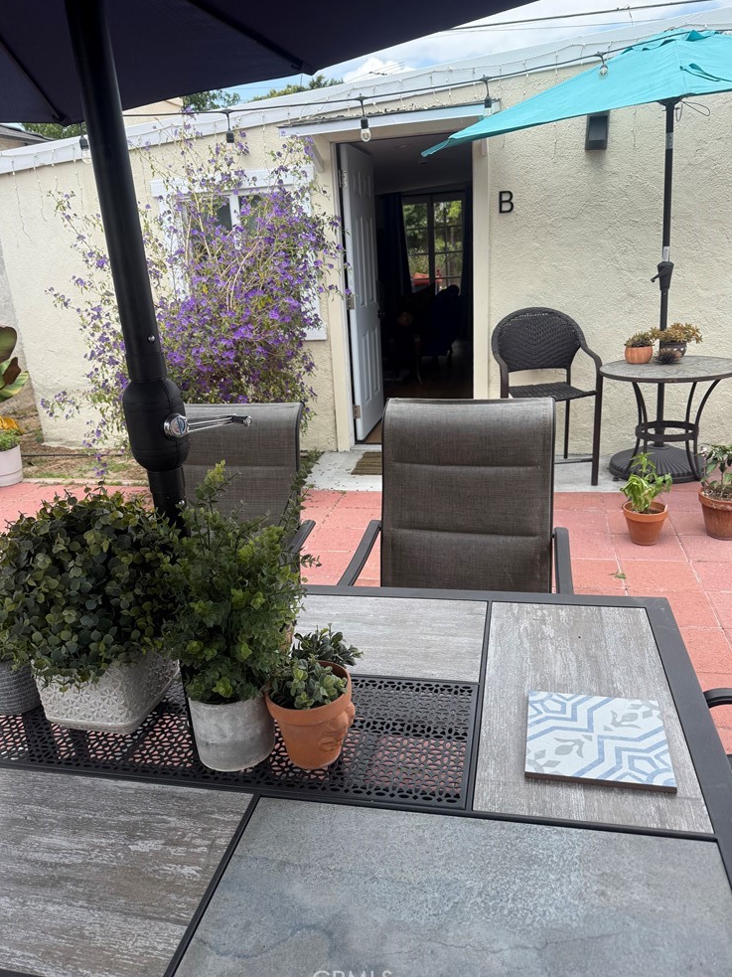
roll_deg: +3.4
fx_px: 705
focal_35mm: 25
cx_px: 363
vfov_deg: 69.4
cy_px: 485
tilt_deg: -18.5
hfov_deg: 54.9
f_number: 1.78
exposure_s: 1/2232
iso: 100
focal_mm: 6.76
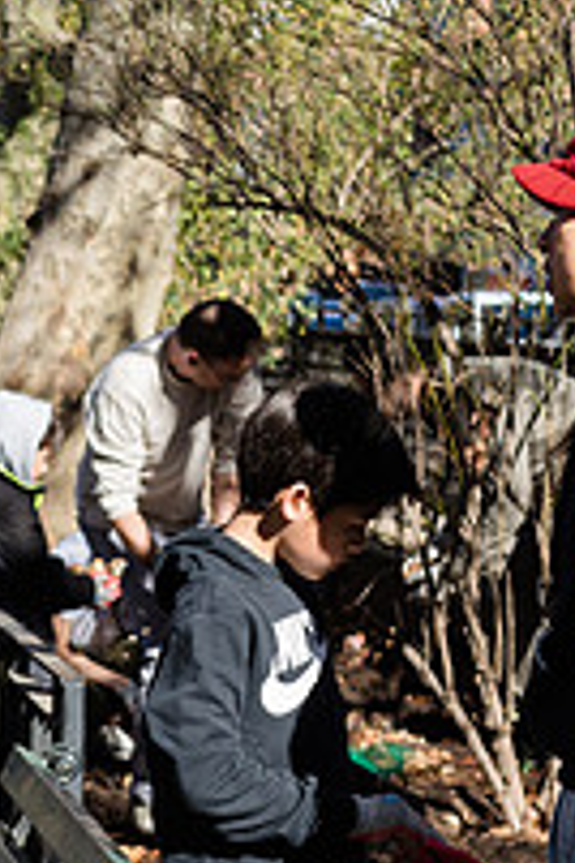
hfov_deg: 8.3
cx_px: 8
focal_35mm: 165
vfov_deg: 12.5
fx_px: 3953
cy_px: 467
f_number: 4
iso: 100
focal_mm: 50
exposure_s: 1/320
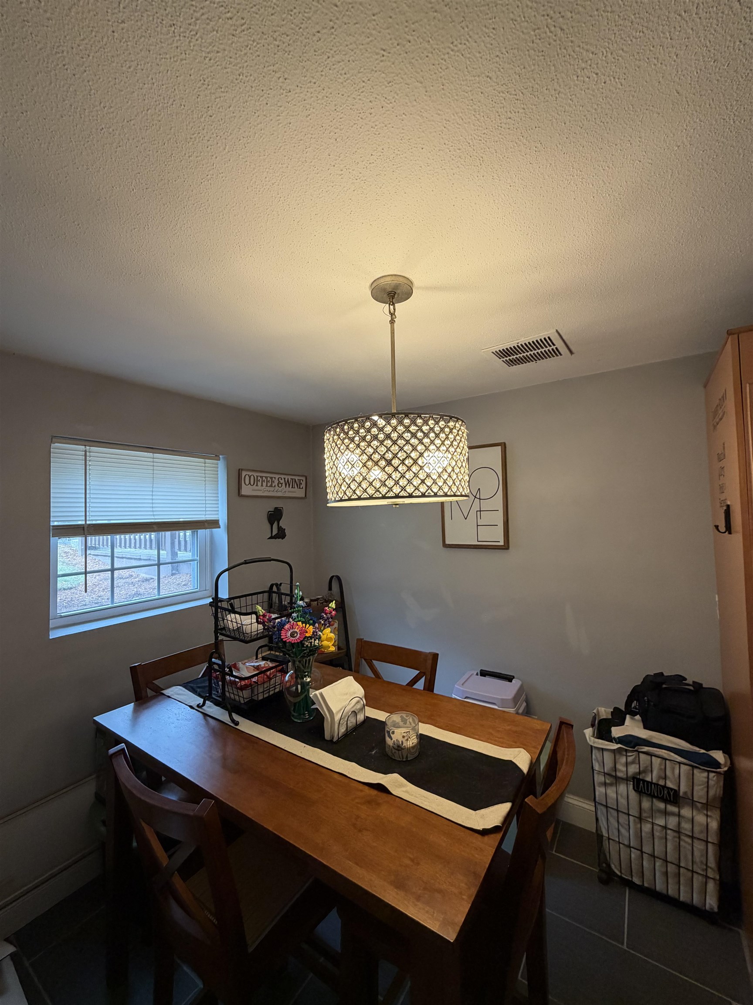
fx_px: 406
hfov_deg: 85.7
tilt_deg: +1.3
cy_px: 502
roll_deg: +1.3
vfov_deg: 102.1
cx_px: 376
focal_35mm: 14
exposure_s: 1/120
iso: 200
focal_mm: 2.22
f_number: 2.2
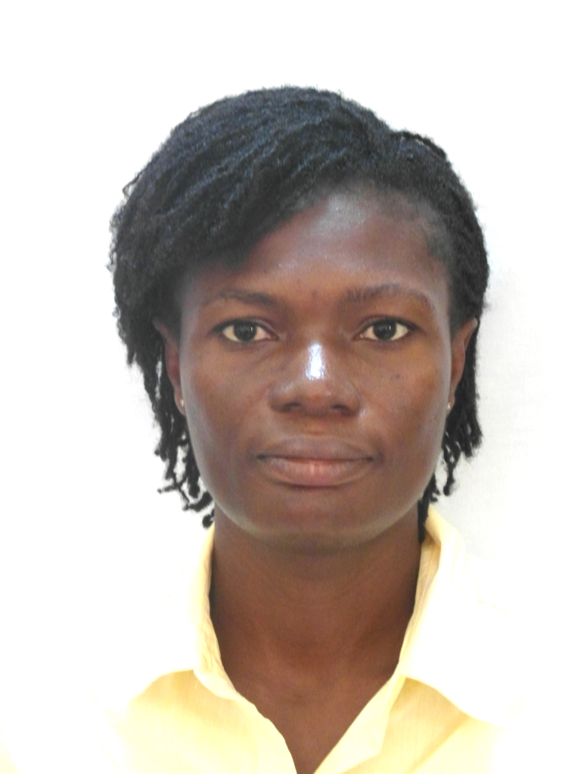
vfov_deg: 21.1
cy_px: 387
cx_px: 290
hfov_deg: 15.9
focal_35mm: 93
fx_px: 2081
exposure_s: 1/10
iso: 800
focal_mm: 16.5
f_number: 3.9
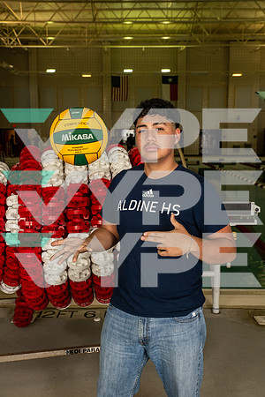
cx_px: 132
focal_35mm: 42
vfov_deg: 46.4
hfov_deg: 31.9
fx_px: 464
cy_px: 198
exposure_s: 1/250
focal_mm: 42
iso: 500
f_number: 7.1
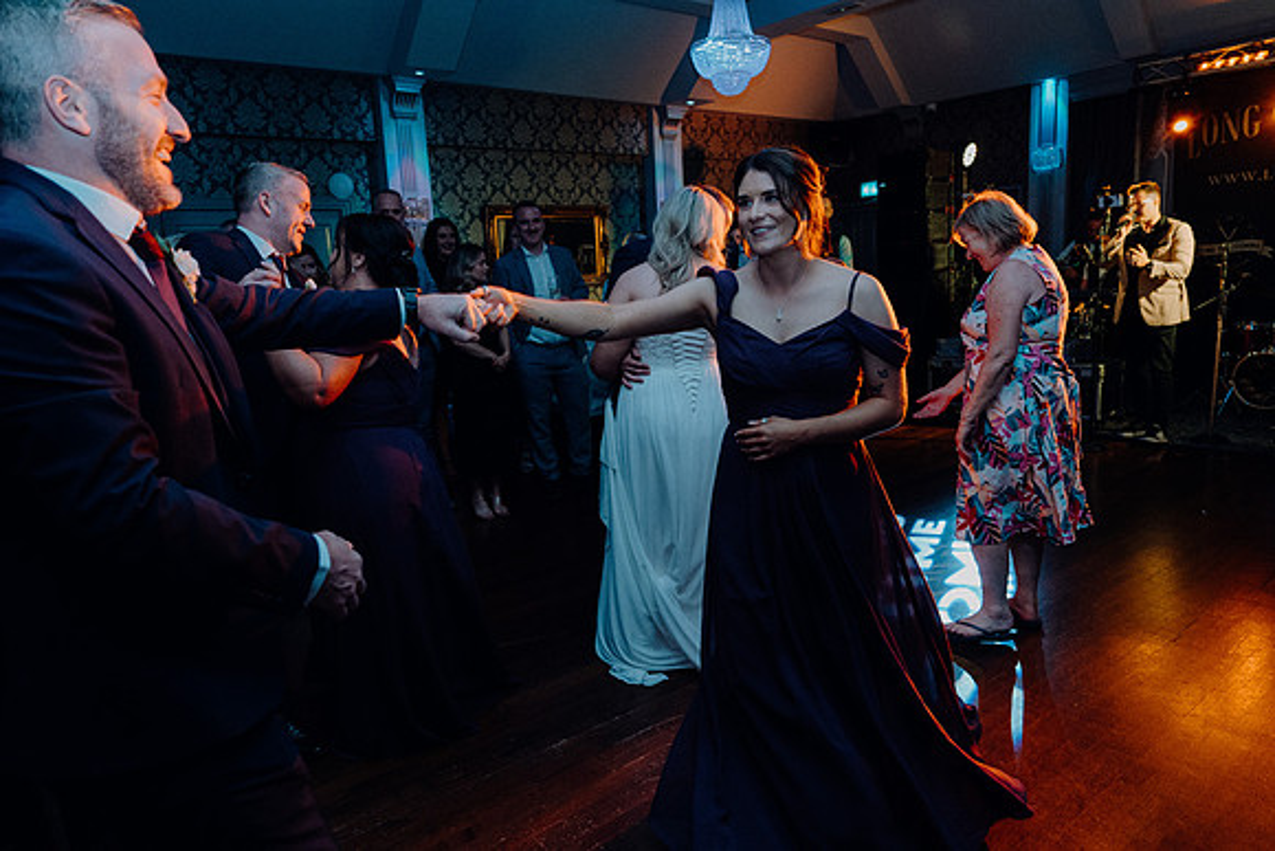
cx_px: 638
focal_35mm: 24
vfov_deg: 53.2
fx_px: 850
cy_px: 426
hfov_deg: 73.7
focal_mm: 24
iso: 2500
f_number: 3.5
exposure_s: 1/160
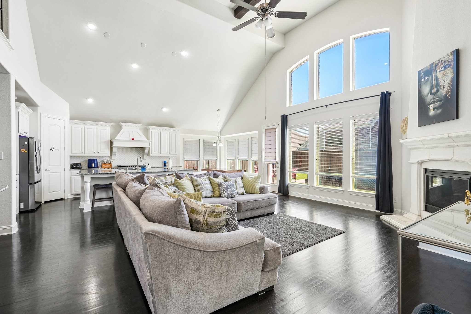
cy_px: 157
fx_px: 209
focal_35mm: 16
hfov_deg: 96.7
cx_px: 236
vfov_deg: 73.7
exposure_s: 1/30
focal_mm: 16
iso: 250
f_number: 8
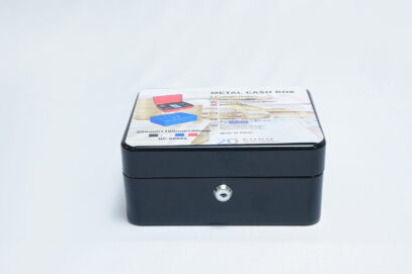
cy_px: 142
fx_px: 629
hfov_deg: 36.3
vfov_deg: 24.6
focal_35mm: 55
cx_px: 217
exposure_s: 1/160
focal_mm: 35
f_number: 9
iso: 2500
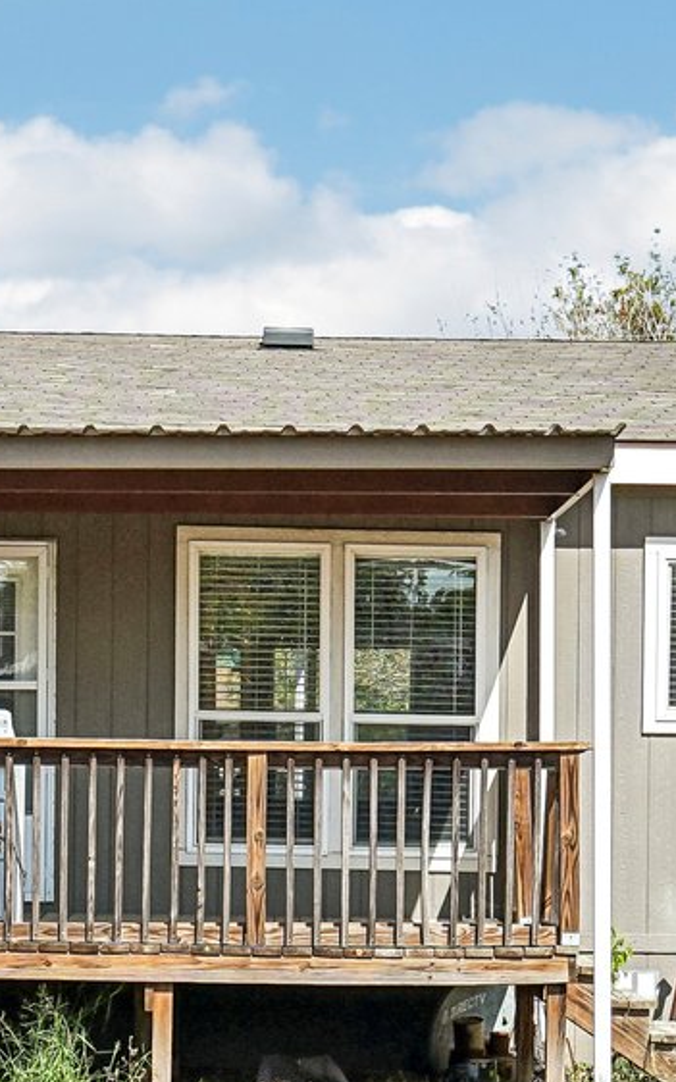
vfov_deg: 16.0
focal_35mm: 130
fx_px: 3834
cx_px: 250
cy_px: 812
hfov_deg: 10.1
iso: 200
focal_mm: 35
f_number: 8
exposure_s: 1/320
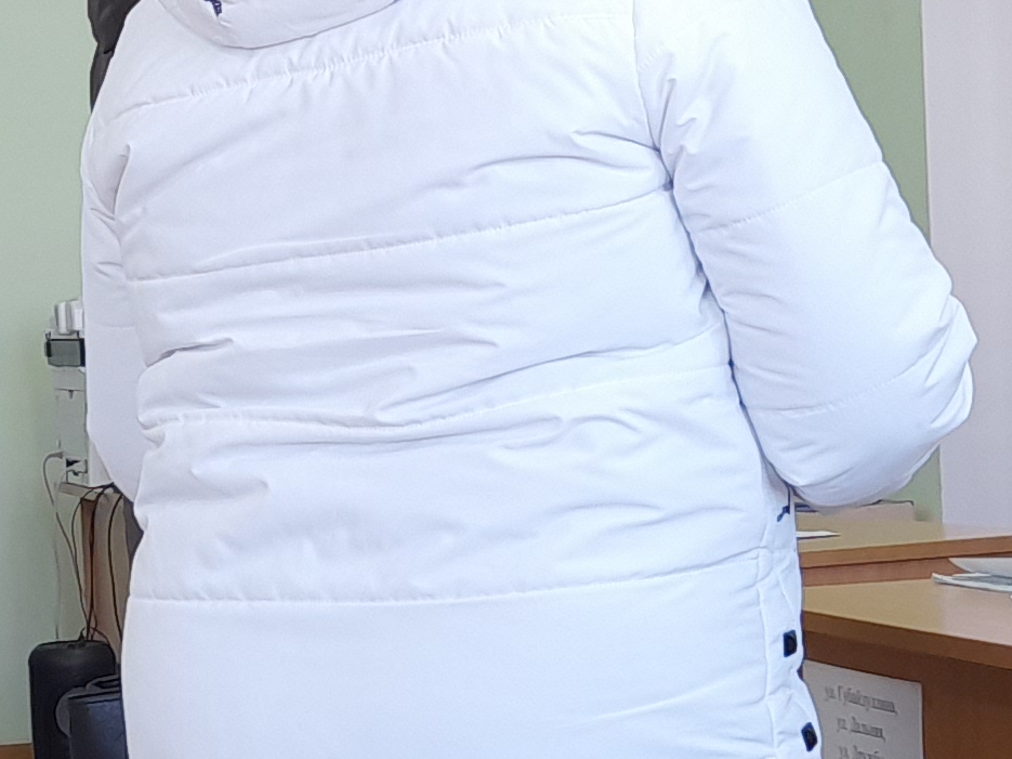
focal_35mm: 107
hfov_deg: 17.9
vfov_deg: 13.8
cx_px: 10
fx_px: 3128
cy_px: 483
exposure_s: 1/50
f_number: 2
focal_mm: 4.6
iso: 50
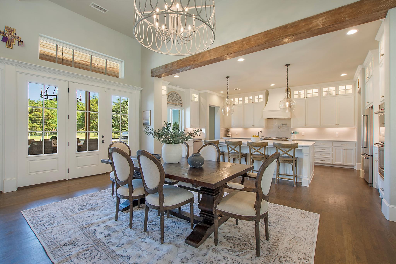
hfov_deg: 100.4
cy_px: 132
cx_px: 198
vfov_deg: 77.3
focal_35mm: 15
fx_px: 165
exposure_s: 1/25
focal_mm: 10
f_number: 7.1
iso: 100
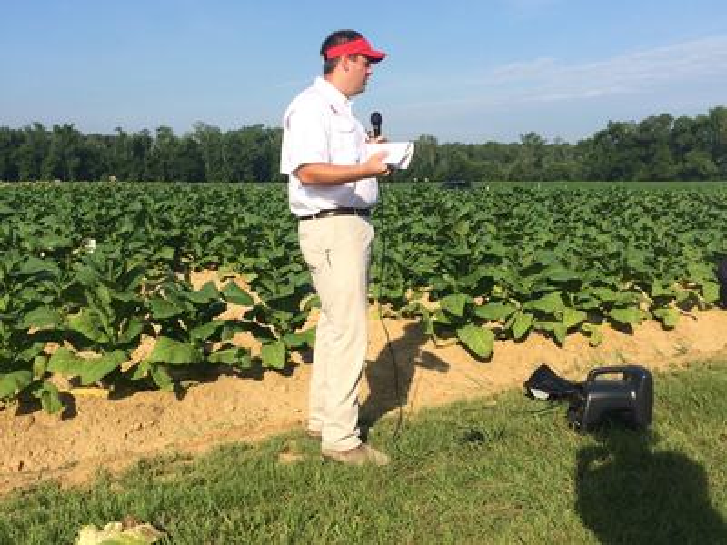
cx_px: 364
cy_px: 272
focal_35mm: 29
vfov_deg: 48.2
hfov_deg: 61.7
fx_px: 609
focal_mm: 4.15
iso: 32
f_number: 2.2
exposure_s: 1/1866
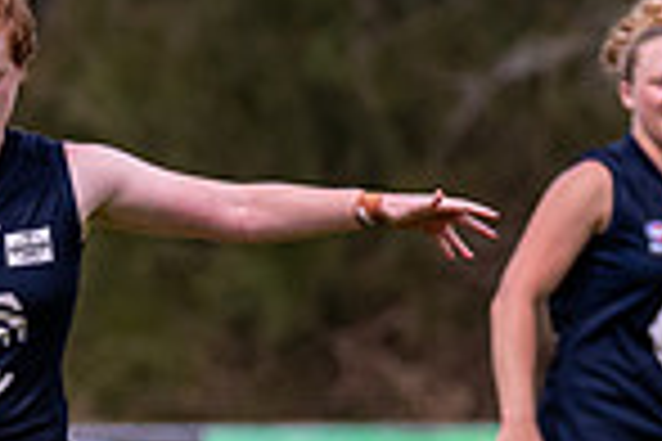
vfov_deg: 0.8
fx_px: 30450
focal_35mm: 1656
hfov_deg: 1.2
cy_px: 513
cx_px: -234
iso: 800
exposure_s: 1/2500
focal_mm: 300
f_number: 6.3
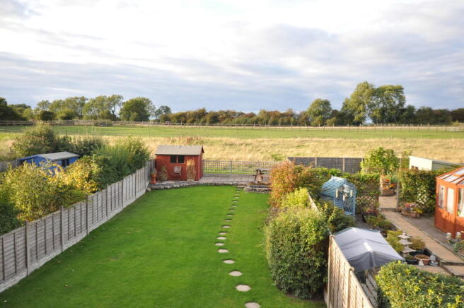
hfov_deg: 62.0
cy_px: 154
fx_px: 386
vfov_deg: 43.5
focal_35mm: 30
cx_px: 232
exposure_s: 1/800
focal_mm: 20
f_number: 4.5
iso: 800
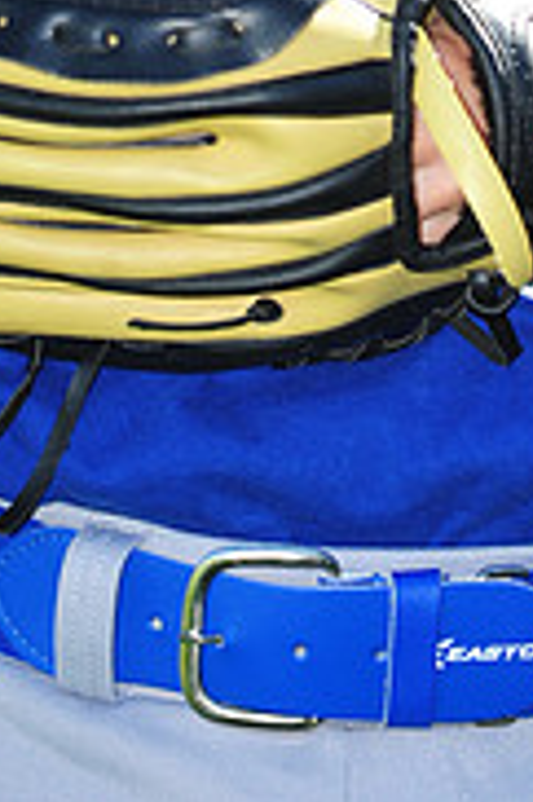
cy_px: -467
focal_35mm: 636
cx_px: 322
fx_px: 14150
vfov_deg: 3.2
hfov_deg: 2.2
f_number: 4.5
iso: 200
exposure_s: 1/500
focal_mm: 200
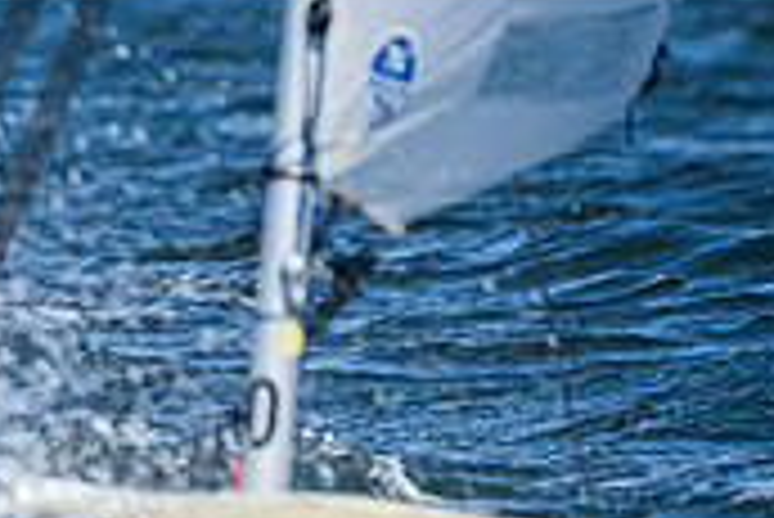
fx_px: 28791
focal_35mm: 1338
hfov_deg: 1.5
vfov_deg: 1.0
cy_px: 27
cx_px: -847
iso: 320
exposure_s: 1/1000
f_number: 8
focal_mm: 310
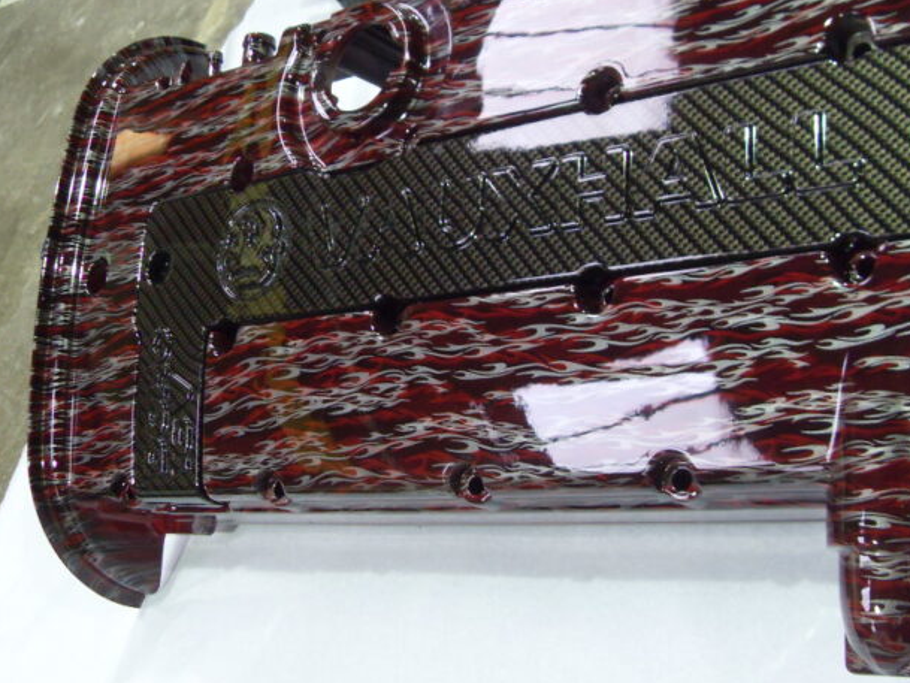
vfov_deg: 31.4
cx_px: 560
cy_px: 276
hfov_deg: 41.0
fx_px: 1210
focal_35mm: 46
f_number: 2.8
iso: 200
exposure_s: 1/15
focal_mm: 6.3
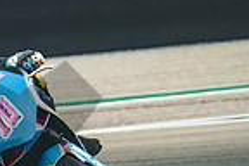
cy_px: 229
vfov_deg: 0.6
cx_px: -66
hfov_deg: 0.9
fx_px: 16675
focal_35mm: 2411
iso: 2500
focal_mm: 400
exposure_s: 1/2000
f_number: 5.6
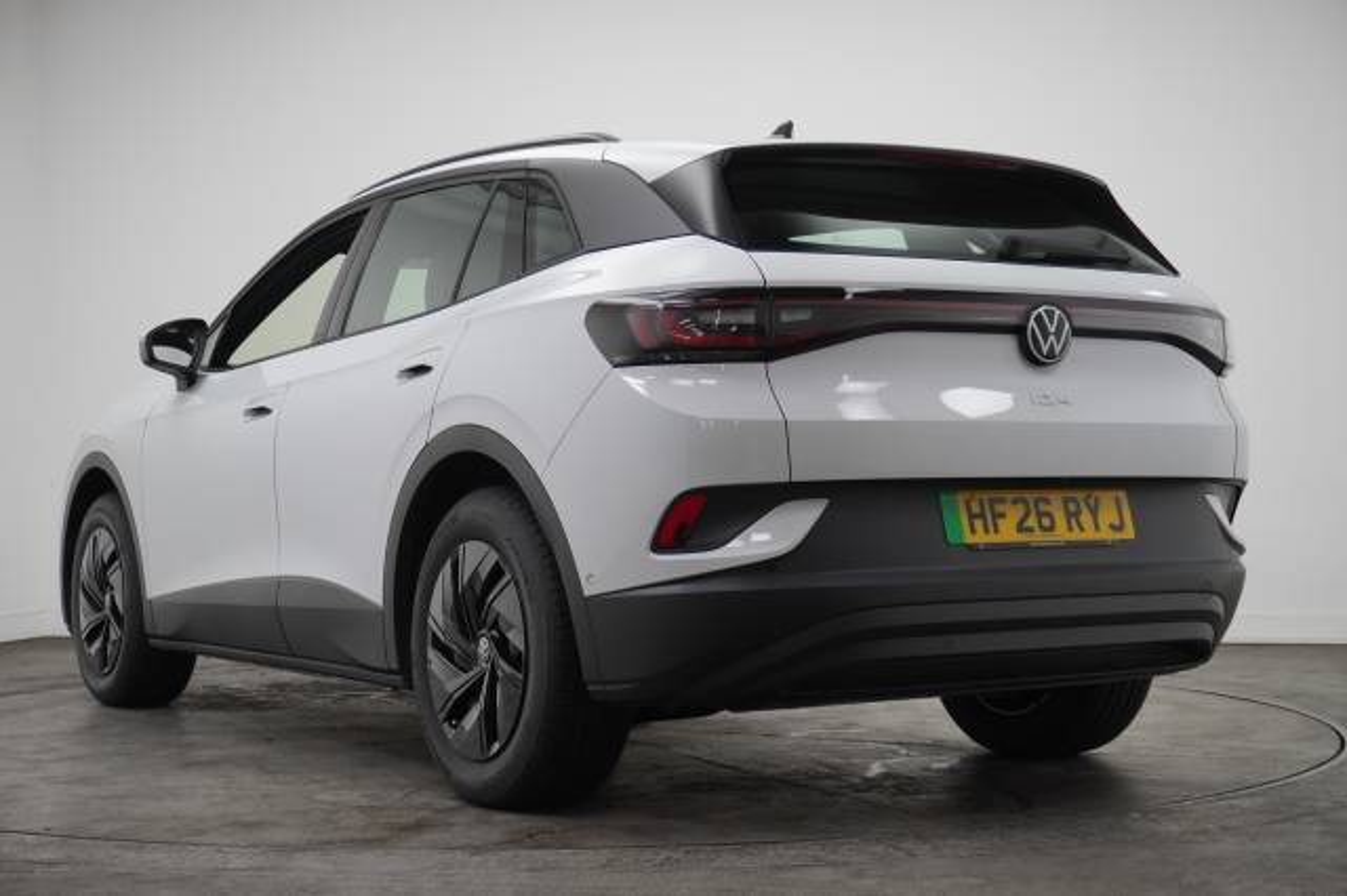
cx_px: 674
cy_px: 448
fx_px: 2075
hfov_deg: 36.0
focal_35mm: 56
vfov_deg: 24.4
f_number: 5.6
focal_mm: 37
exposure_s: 1/160
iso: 2000
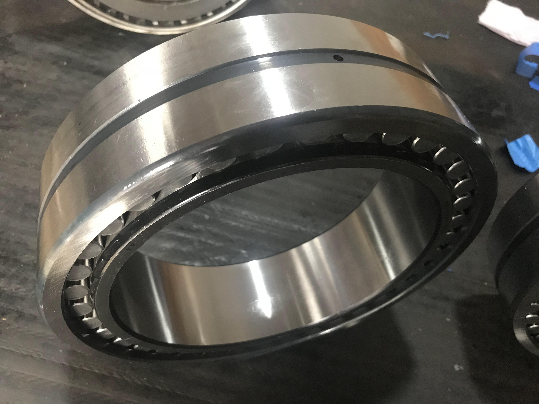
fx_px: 436
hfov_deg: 63.4
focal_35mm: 28
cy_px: 202
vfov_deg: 49.7
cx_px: 270
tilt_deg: -49.5
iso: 100
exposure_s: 1/13
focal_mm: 3.99
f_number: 1.8
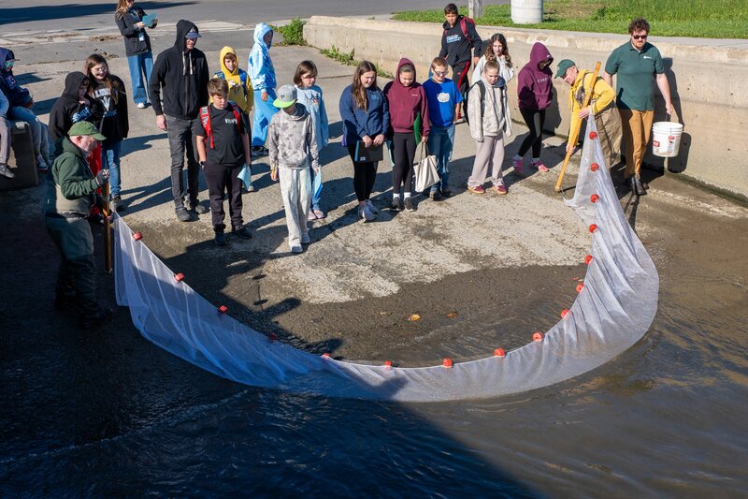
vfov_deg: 29.2
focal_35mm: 46
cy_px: 250
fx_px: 956
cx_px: 374
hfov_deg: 42.8
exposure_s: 1/80
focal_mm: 46
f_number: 10
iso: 100
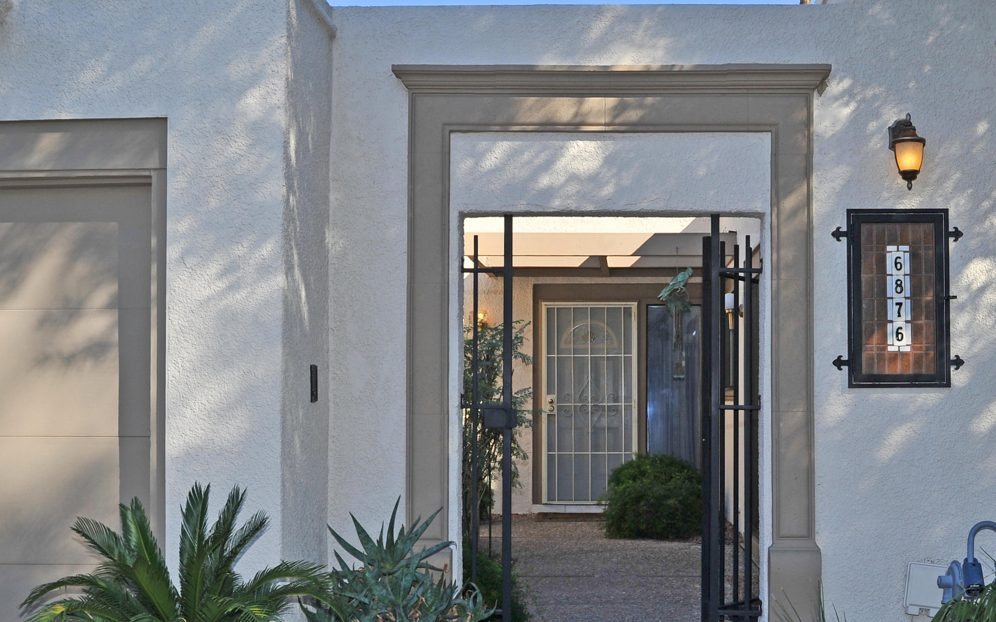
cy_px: 368
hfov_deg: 40.9
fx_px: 1330
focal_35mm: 49
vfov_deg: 26.3
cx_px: 583
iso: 320
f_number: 13
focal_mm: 35
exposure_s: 1/320
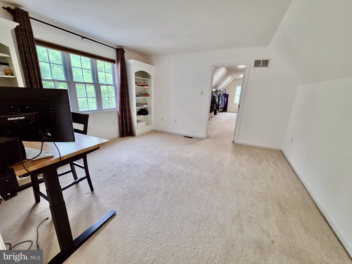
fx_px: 132
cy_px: 132
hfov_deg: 106.2
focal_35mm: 13
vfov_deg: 89.9
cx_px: 176
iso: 400
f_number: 2.2
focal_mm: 2.2
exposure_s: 1/60
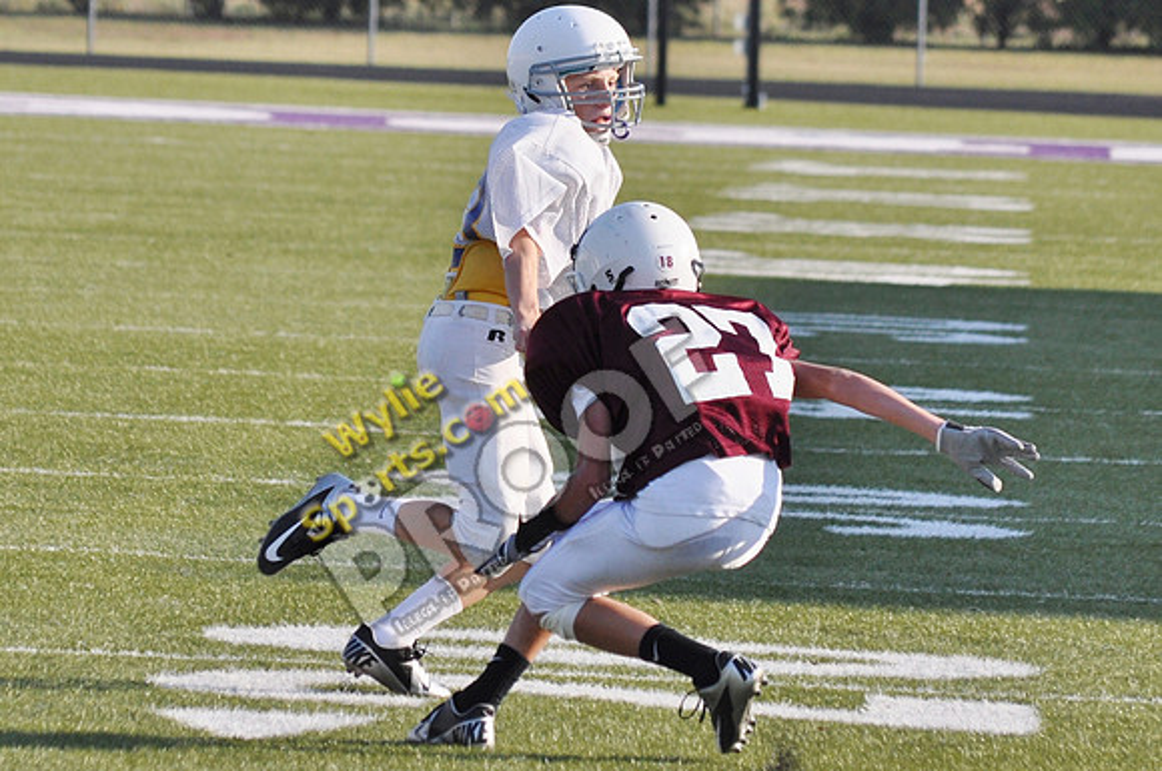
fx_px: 7011
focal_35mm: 218
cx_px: 581
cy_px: 386
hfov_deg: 9.5
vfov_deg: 6.3
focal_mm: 145
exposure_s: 1/1600
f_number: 5.6
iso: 400
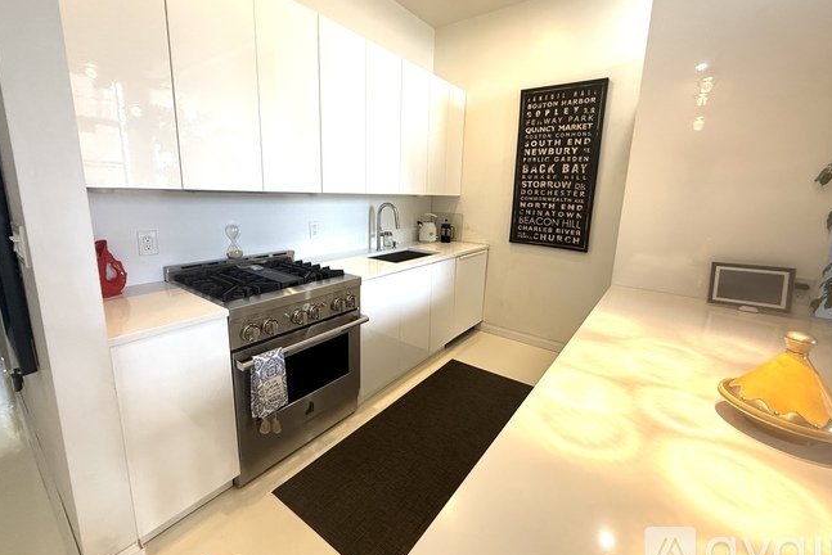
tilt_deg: -10.3
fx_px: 347
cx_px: 424
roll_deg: -1.5
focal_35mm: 15
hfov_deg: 100.4
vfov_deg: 77.3
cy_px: 257
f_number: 2.2
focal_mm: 2.22
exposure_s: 1/120
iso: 250
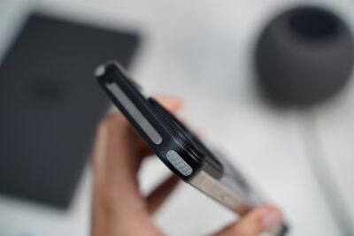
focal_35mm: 66
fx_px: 649
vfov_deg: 20.6
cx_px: 177
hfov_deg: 30.5
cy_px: 118
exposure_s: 1/80
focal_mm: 66
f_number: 4
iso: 1250
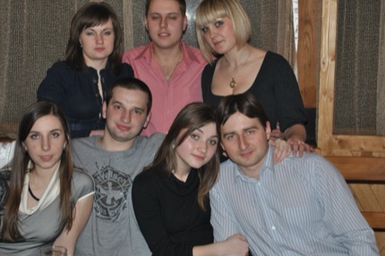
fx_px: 562
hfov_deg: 37.7
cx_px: 156
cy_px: 131
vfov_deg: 25.7
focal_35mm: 53
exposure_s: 1/60
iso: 200
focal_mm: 29
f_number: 4.5
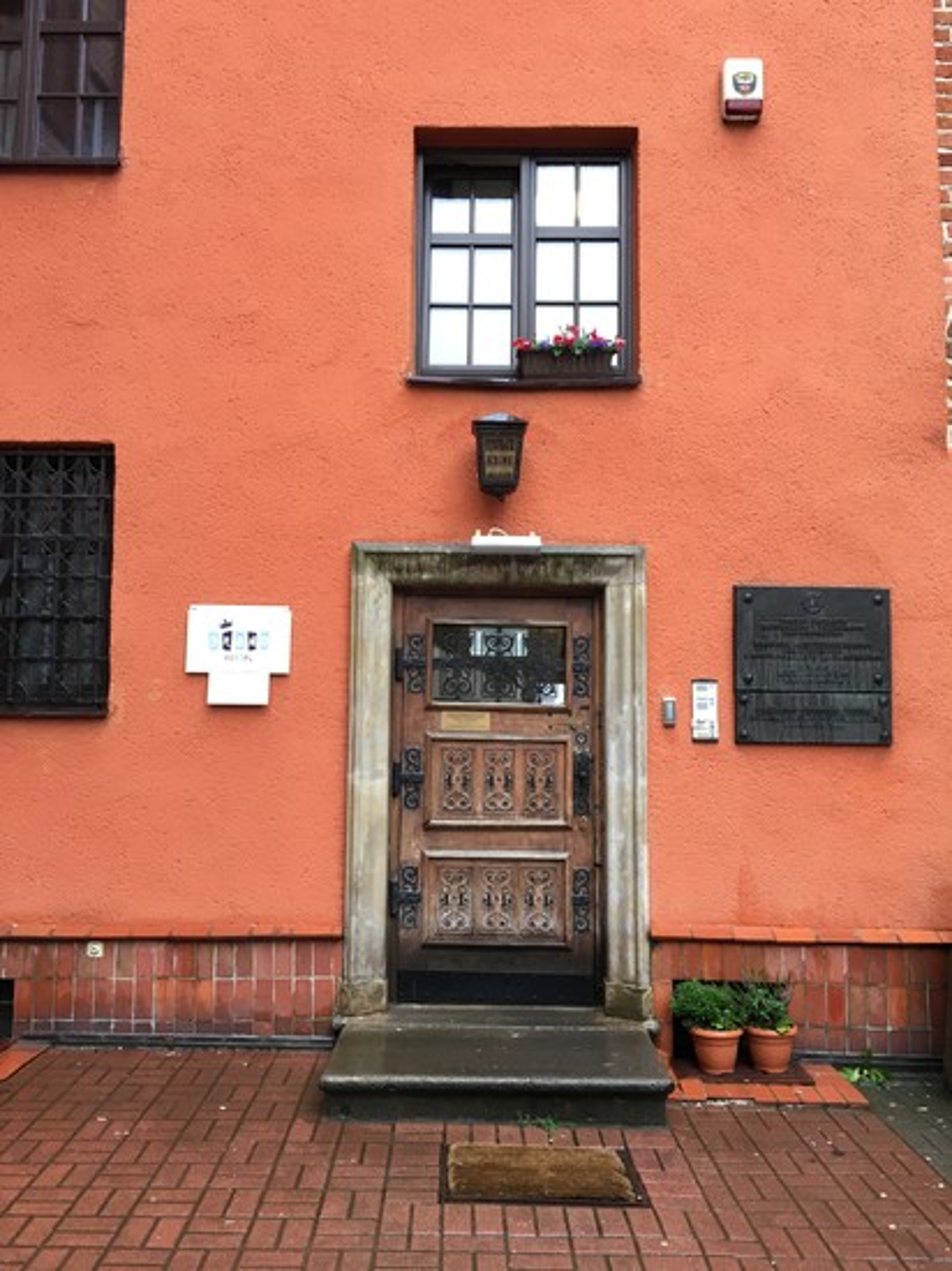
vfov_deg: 61.7
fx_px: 1064
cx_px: 476
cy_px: 636
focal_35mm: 29
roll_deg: -0.5
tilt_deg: +6.2
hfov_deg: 48.2
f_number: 2.2
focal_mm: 4.15
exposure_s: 1/33
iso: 32
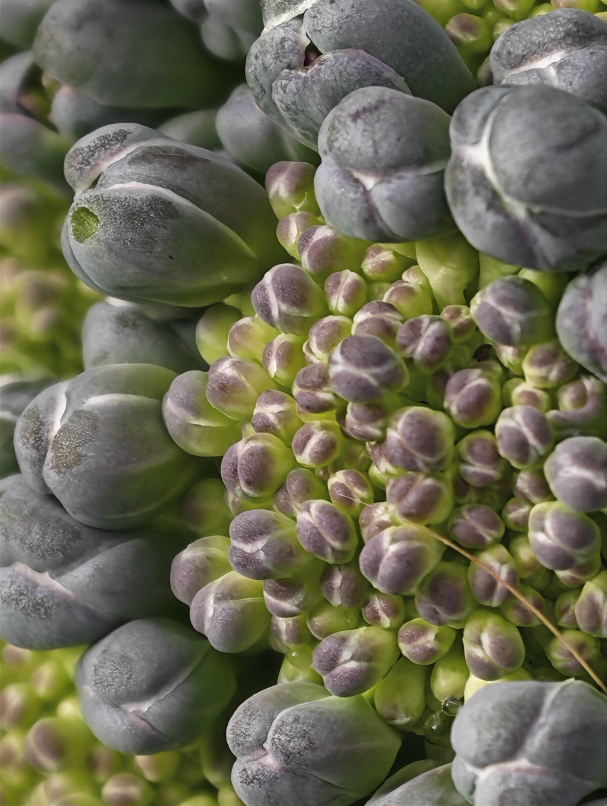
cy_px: 403
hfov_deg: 2.2
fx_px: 15742
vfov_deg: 2.9
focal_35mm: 675
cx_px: 304
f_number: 2.6
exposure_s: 1/250
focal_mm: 22.48
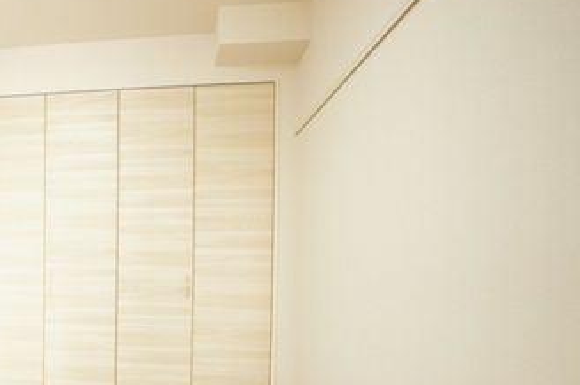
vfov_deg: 28.1
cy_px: 294
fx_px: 756
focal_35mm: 47
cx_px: 41
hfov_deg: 38.6
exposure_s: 1/30
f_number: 2.8
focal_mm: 16
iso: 500
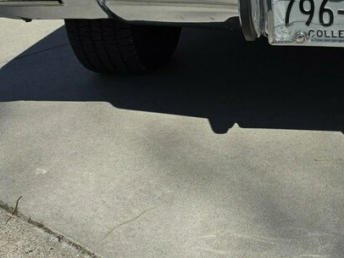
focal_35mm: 68
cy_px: -68
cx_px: 330
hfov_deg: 27.2
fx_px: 675
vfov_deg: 20.0
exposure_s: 1/7333
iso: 80
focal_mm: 6.3
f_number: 1.7
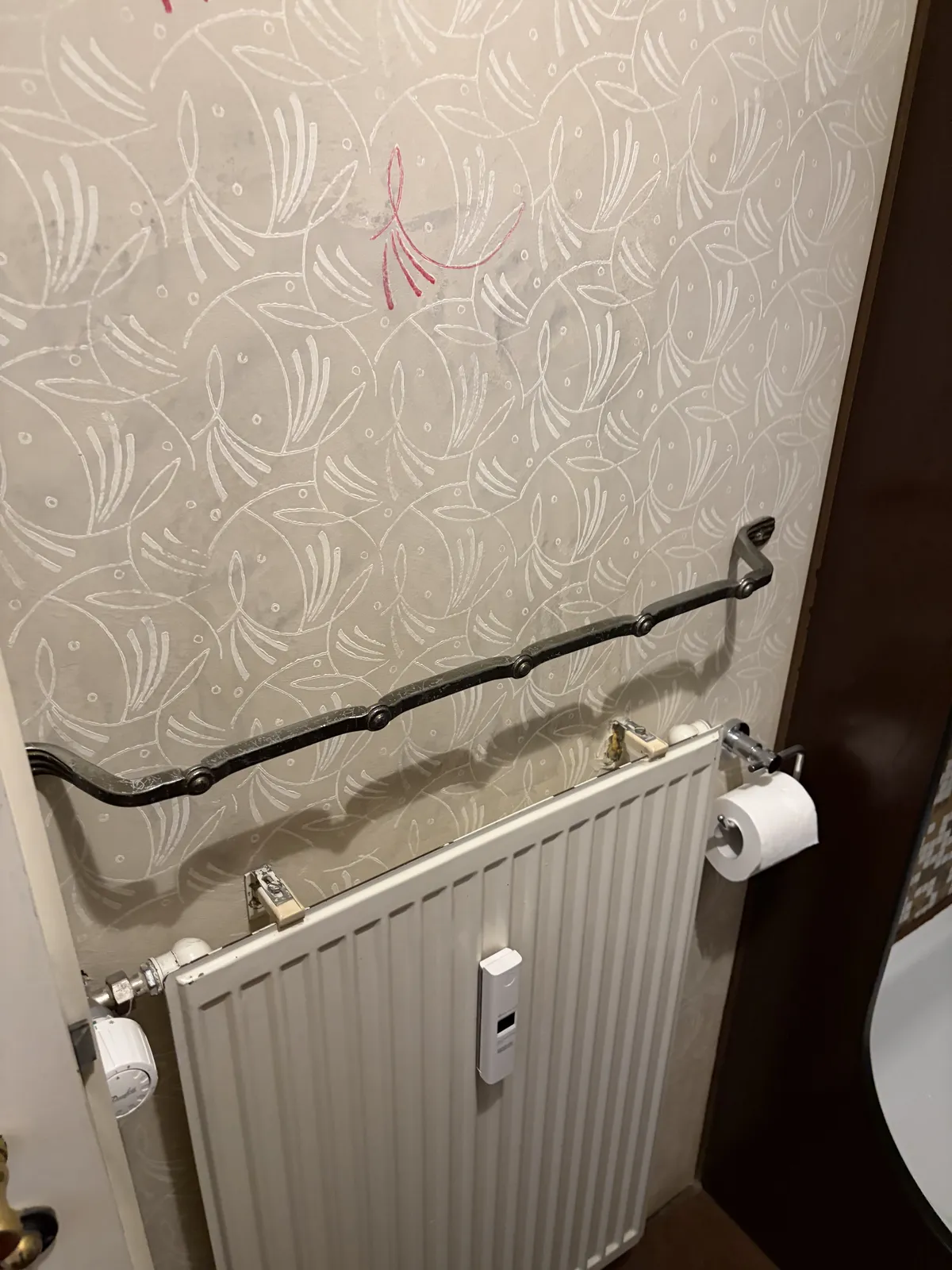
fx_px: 953
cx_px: 476
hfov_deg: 53.1
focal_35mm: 26
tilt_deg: -26.9
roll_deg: -1.7
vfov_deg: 67.3
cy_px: 635
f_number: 1.6
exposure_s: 1/33
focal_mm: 5.96
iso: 500
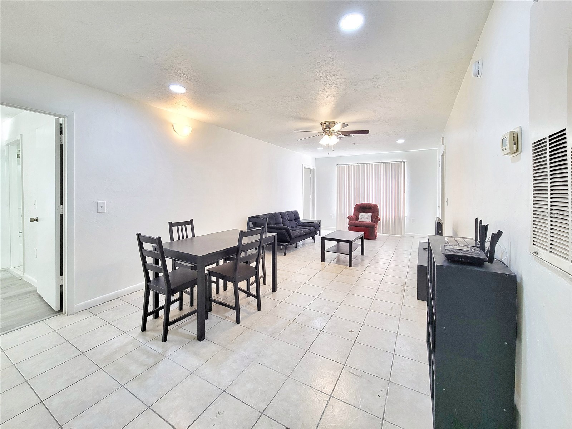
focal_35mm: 13
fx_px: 215
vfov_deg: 89.9
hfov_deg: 106.2
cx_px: 286
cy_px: 214
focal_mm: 2.2
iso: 200
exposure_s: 1/60
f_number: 2.2
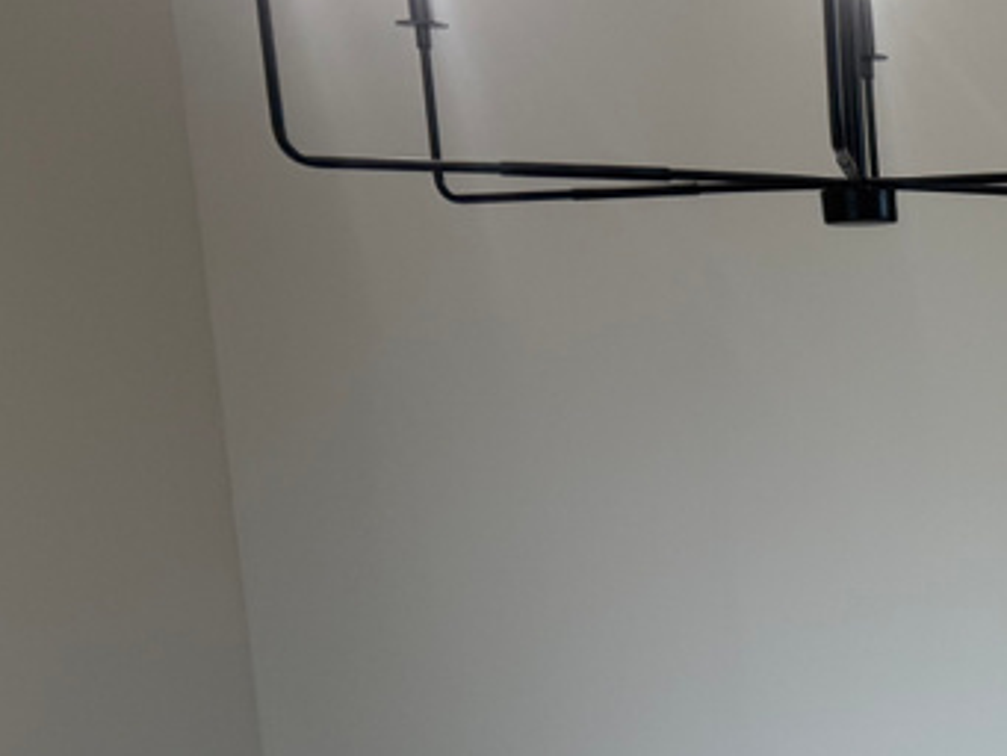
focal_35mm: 72
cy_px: 794
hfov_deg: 23.3
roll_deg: -0.7
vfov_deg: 19.7
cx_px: 1370
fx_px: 2095
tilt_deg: -11.4
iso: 80
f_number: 1.78
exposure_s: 1/121
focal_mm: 6.76
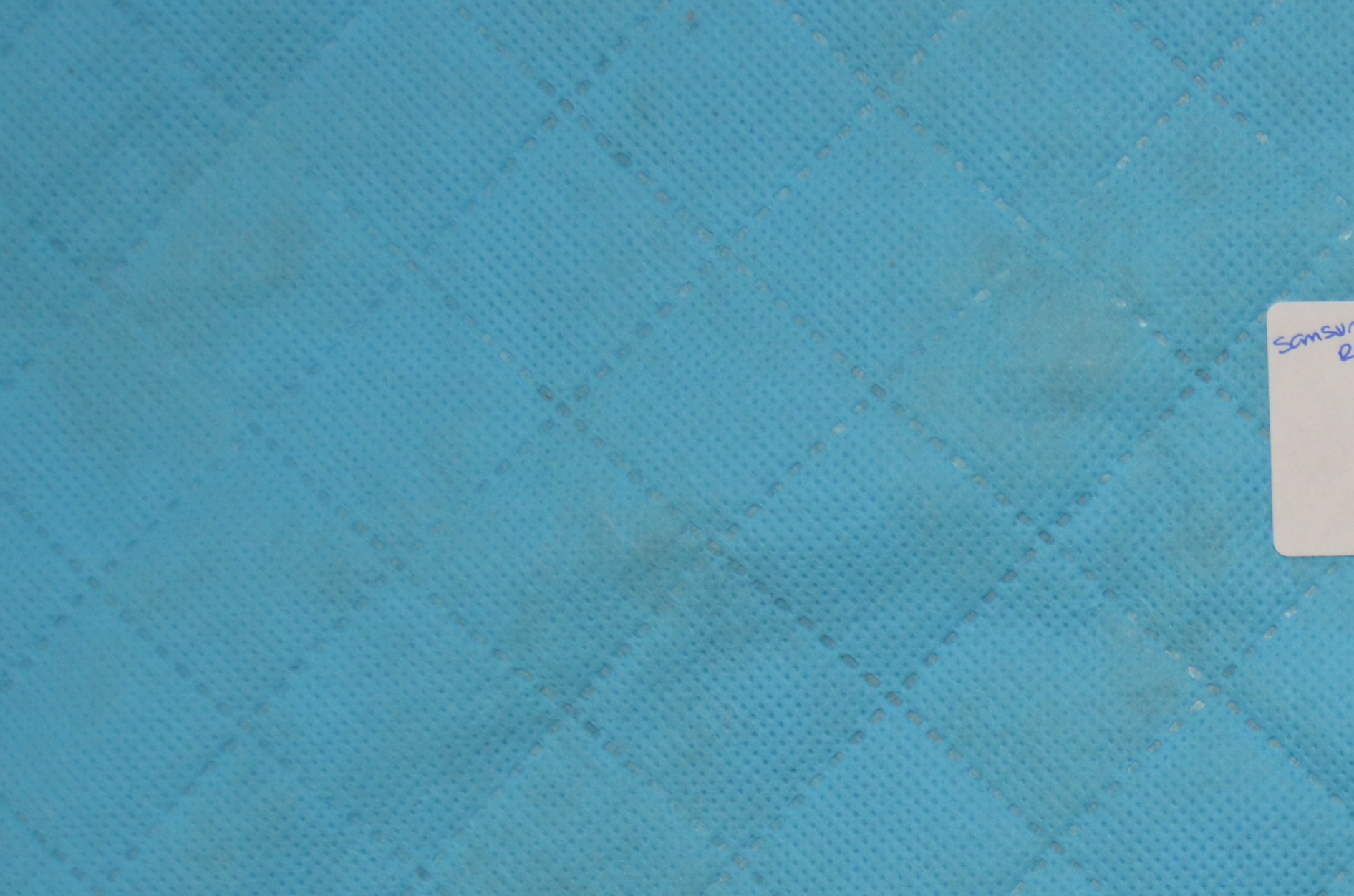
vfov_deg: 15.2
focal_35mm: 86
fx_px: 3227
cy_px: 1119
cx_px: 1701
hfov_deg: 21.7
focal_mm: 22
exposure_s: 1/40
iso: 800
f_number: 3.5
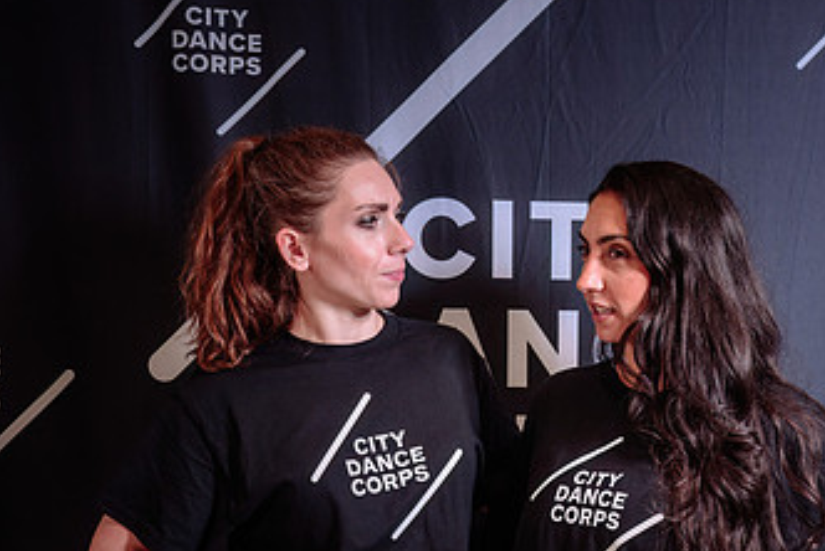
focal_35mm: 58
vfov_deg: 23.2
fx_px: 1330
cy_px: 409
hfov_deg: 33.9
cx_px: 599
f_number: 4
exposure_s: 1/200
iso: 200
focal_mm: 29.5
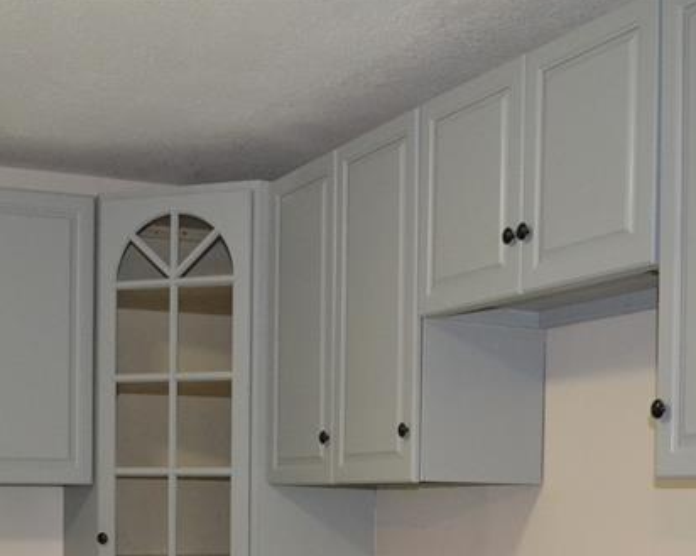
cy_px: 566
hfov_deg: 29.9
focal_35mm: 63
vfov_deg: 23.1
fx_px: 1297
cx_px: 269
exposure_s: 1/60
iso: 2500
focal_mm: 18
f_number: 3.5
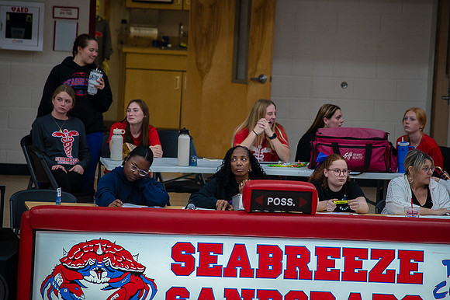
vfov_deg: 4.6
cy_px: 150
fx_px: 3748
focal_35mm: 300
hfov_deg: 6.9
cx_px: 225
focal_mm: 300
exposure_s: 1/320
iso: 1250
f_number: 5.6
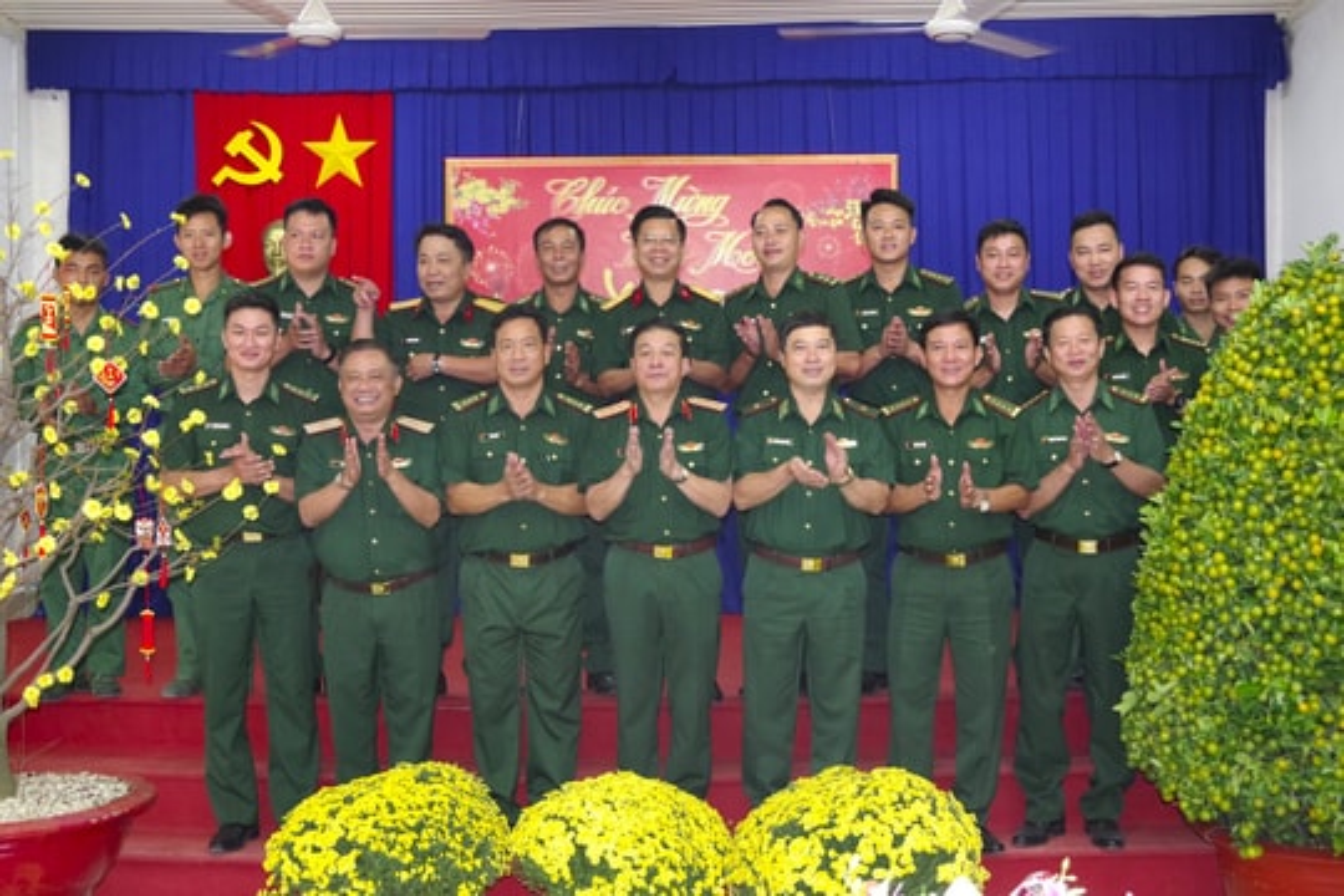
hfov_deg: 60.3
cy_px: 448
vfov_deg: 42.3
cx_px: 672
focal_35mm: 31
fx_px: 1157
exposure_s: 1/90
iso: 1600
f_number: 5
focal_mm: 21
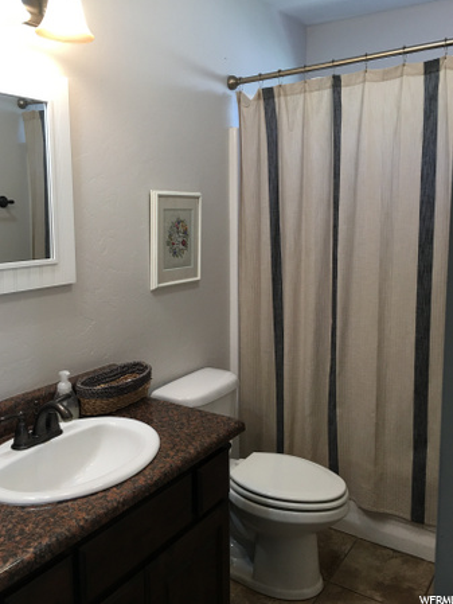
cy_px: 282
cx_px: 220
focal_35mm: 31
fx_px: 541
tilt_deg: -7.0
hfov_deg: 45.5
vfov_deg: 58.3
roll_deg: -0.2
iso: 32
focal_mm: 4.15
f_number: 2.2
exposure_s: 1/30
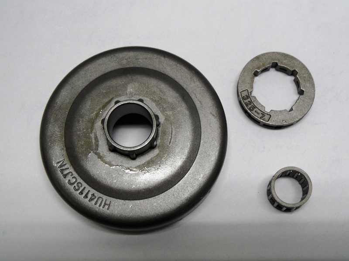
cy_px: 130
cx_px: 174
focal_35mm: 50
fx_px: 504
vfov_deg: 29.1
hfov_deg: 38.2
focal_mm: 8.2
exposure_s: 1/20
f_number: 3.8
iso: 200
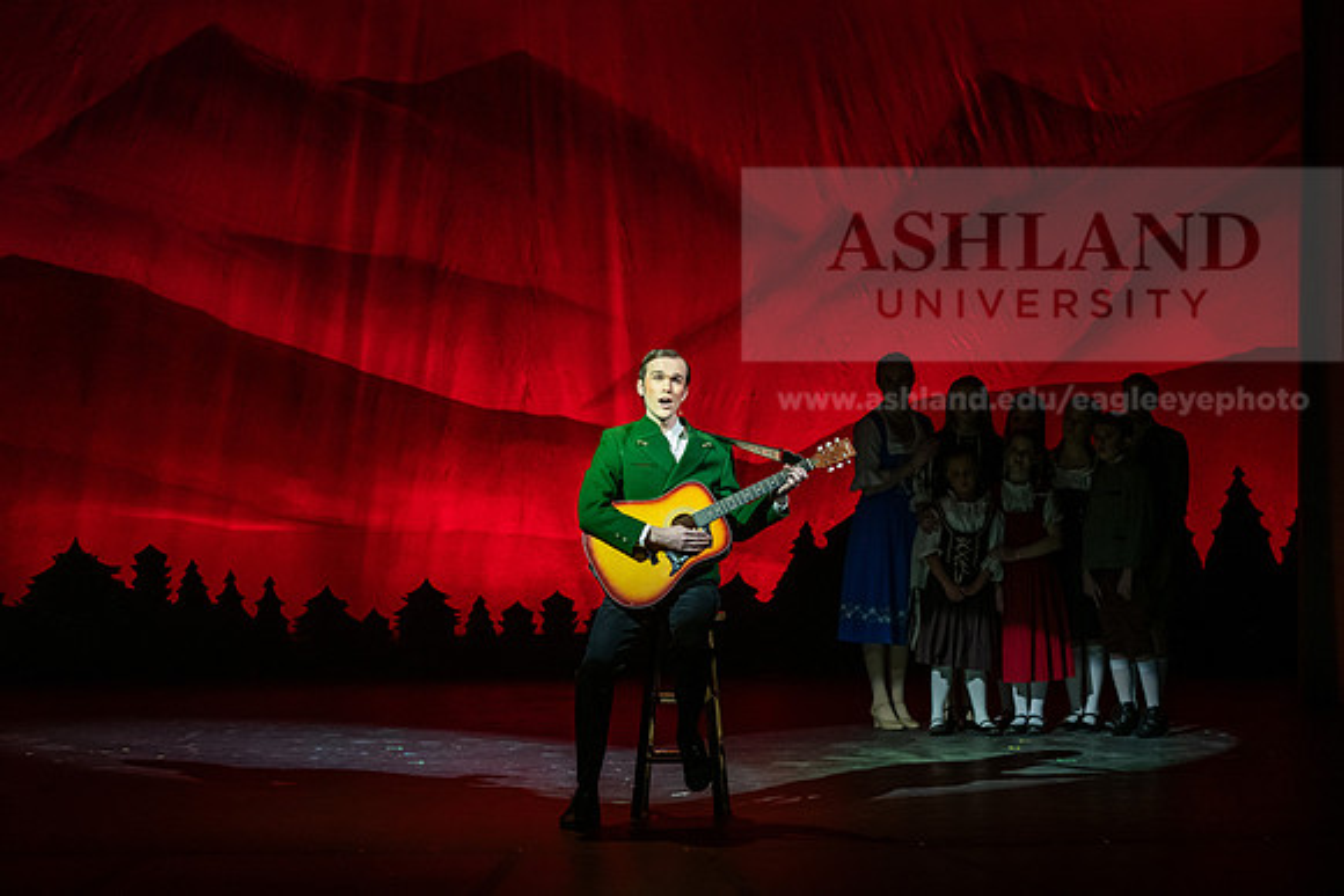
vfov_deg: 14.0
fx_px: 3659
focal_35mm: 98
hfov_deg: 20.8
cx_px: 672
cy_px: 448
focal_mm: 98
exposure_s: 1/250
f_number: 3.2
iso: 3200
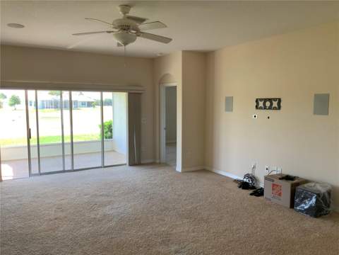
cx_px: 170
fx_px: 284
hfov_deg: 61.7
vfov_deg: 48.2
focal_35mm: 29
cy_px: 128
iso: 40
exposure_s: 1/120
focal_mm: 3
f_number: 1.8
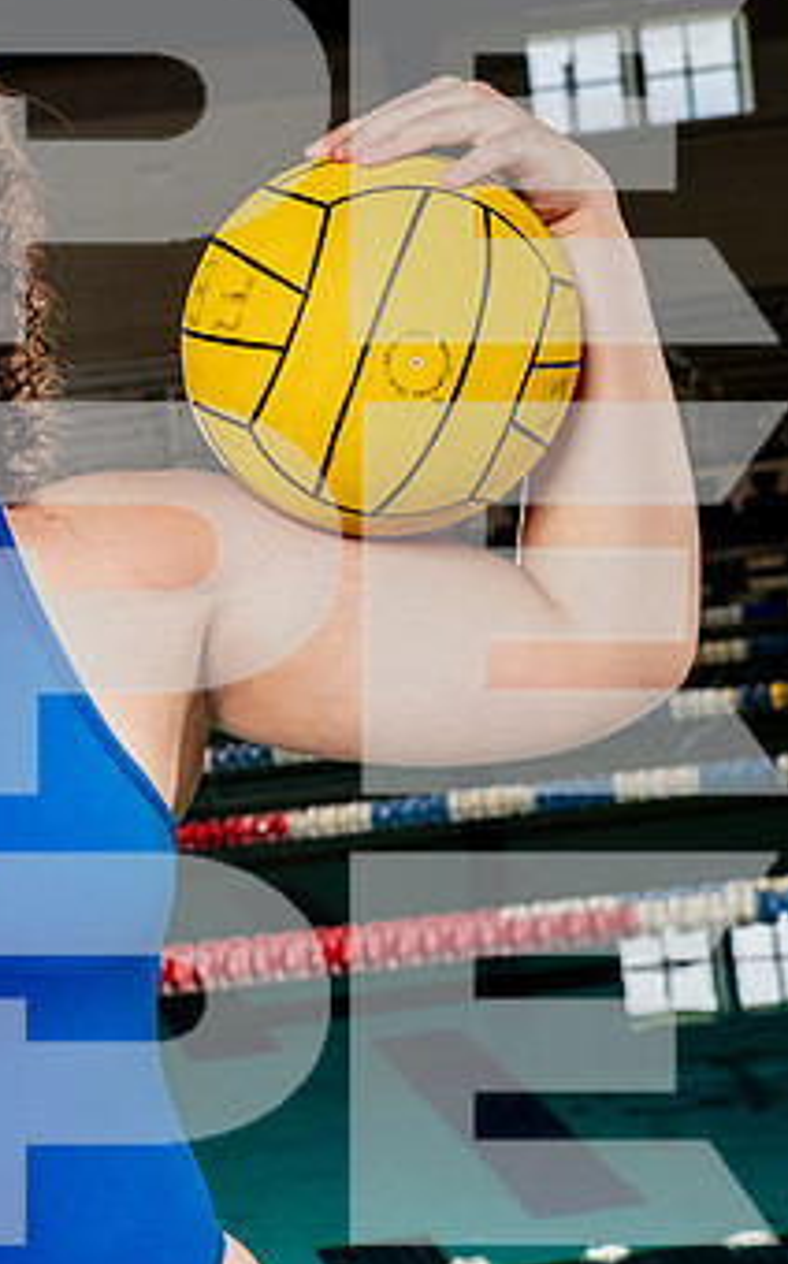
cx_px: -156
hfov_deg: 15.7
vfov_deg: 25.8
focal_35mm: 80
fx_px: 2754
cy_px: 600
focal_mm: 46
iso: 400
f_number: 7.1
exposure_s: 1/250
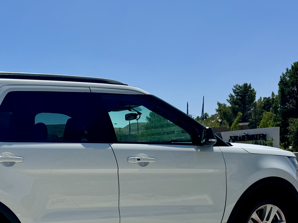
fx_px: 456
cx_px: 37
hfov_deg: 34.4
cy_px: 207
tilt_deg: -6.9
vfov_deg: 26.5
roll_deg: +1.8
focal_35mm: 53
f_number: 1.78
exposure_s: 1/9009
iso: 80
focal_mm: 6.76
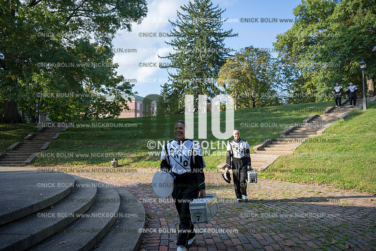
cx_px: 188
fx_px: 282
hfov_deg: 67.4
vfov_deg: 48.0
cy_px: 126
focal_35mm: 27
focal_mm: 27
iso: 125
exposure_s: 1/500
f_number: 4
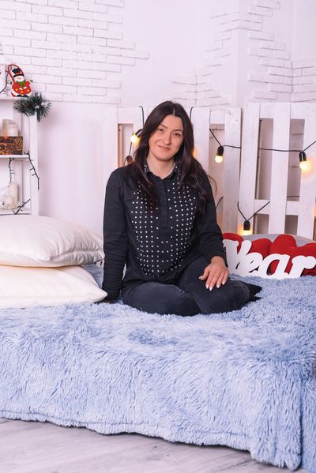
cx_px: 158
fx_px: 658
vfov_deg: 39.6
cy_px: 236
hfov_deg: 27.0
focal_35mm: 50
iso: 64
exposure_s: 1/160
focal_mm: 50
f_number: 4.5
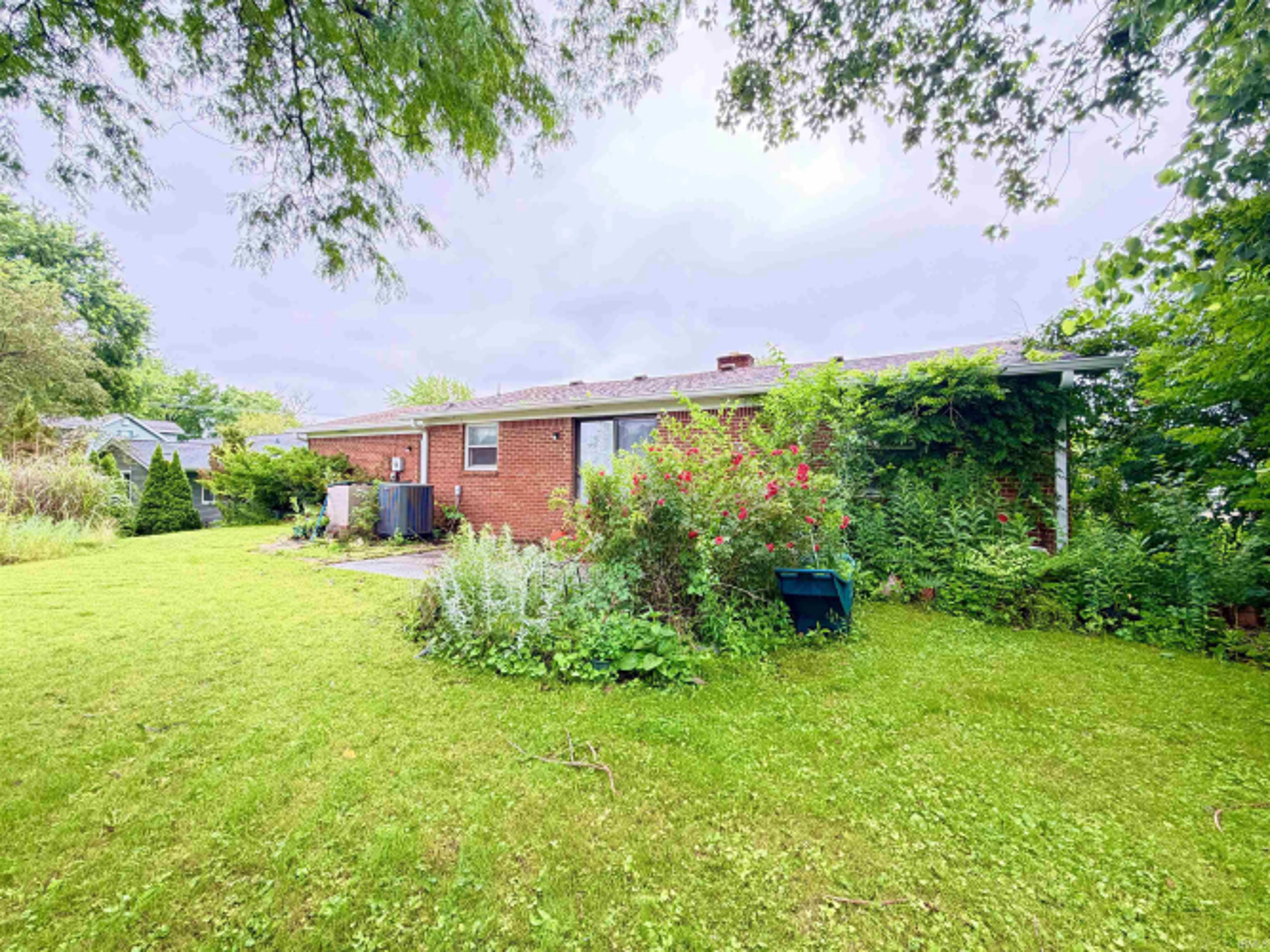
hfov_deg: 102.1
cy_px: 476
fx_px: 514
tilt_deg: +0.1
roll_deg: -0.9
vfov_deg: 85.7
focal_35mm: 14
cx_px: 635
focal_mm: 2.22
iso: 160
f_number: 2.2
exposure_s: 1/121
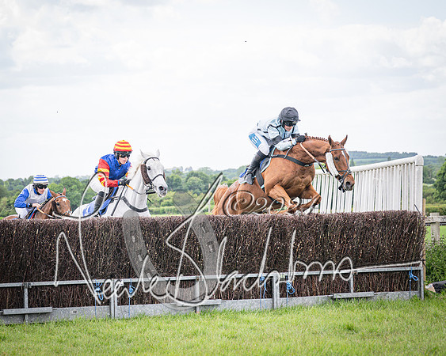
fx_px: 1709
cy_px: 168
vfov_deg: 11.9
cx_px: 83
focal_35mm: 130
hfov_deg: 14.8
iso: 400
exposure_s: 1/1600
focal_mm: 70
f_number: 4
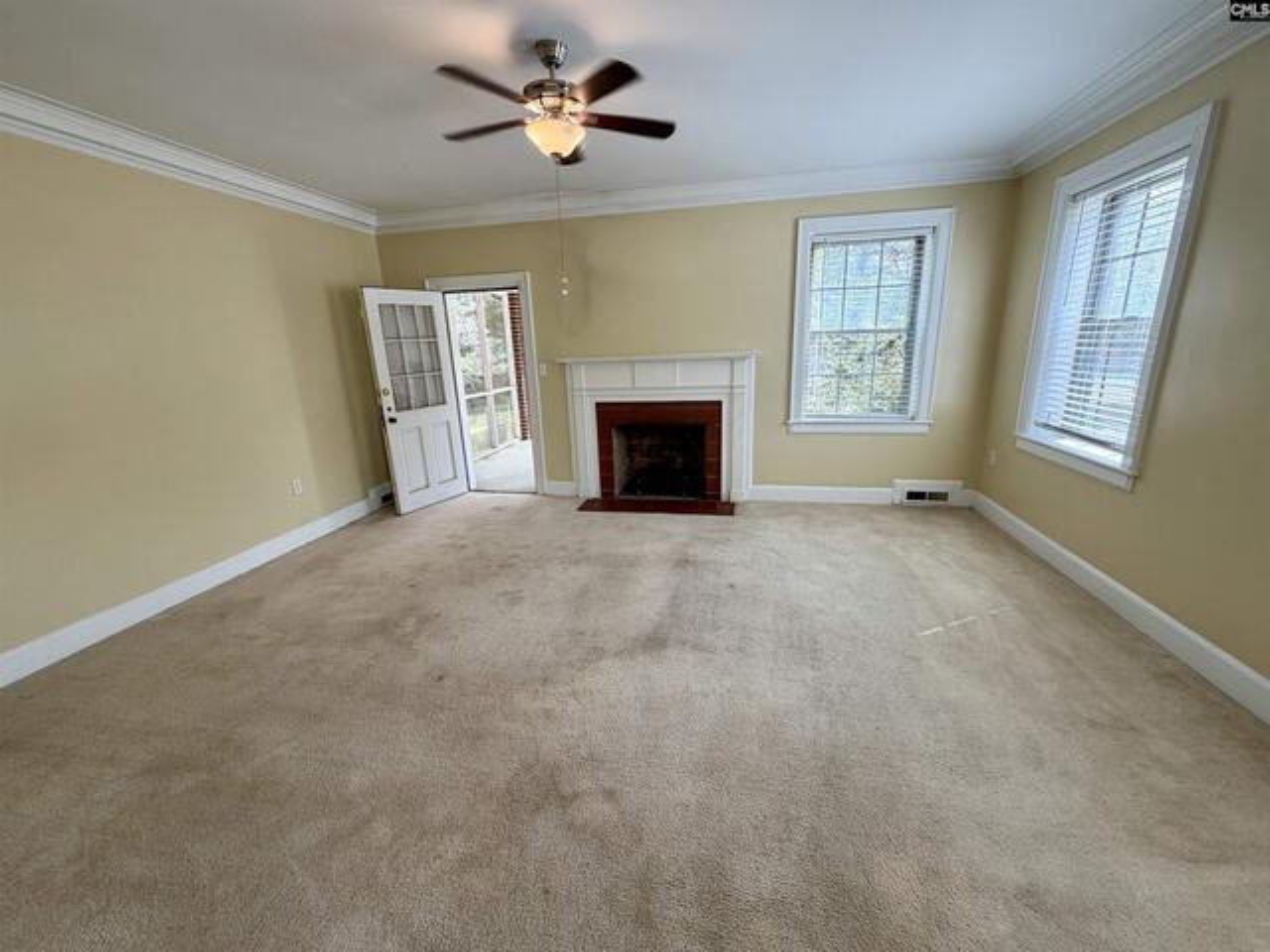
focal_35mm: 14
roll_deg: +2.1
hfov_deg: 102.1
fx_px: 514
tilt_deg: -13.8
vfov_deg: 85.7
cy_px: 476
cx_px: 635
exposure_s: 1/121
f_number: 2.2
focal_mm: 2.22
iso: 64
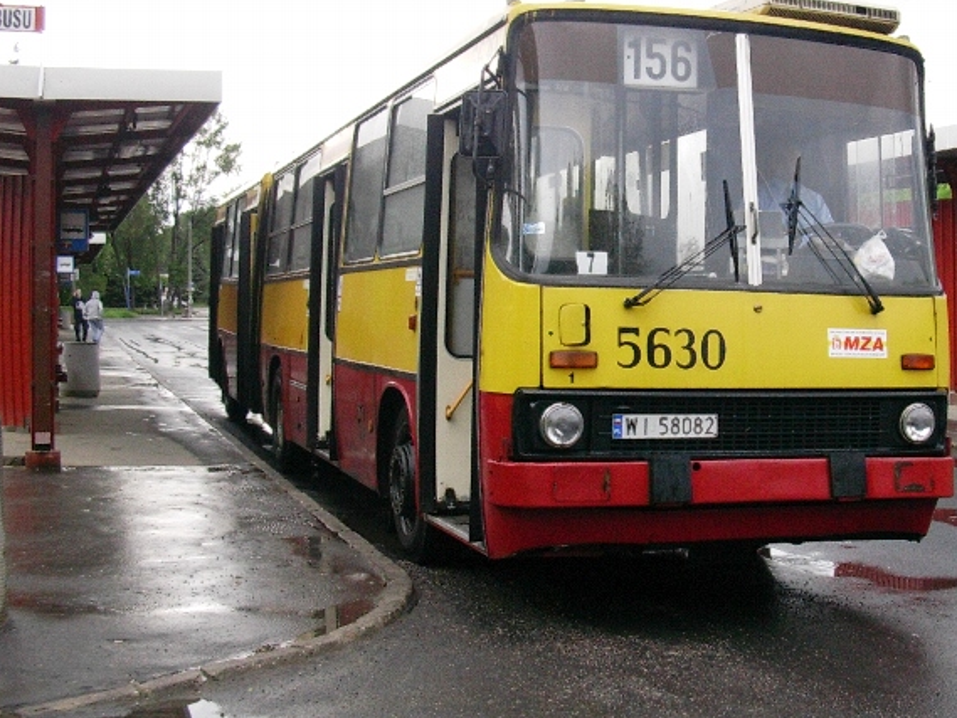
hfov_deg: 36.3
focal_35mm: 52
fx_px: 1438
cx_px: 664
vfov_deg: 28.0
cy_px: 277
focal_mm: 5.6
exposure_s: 1/176
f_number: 2.7
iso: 70
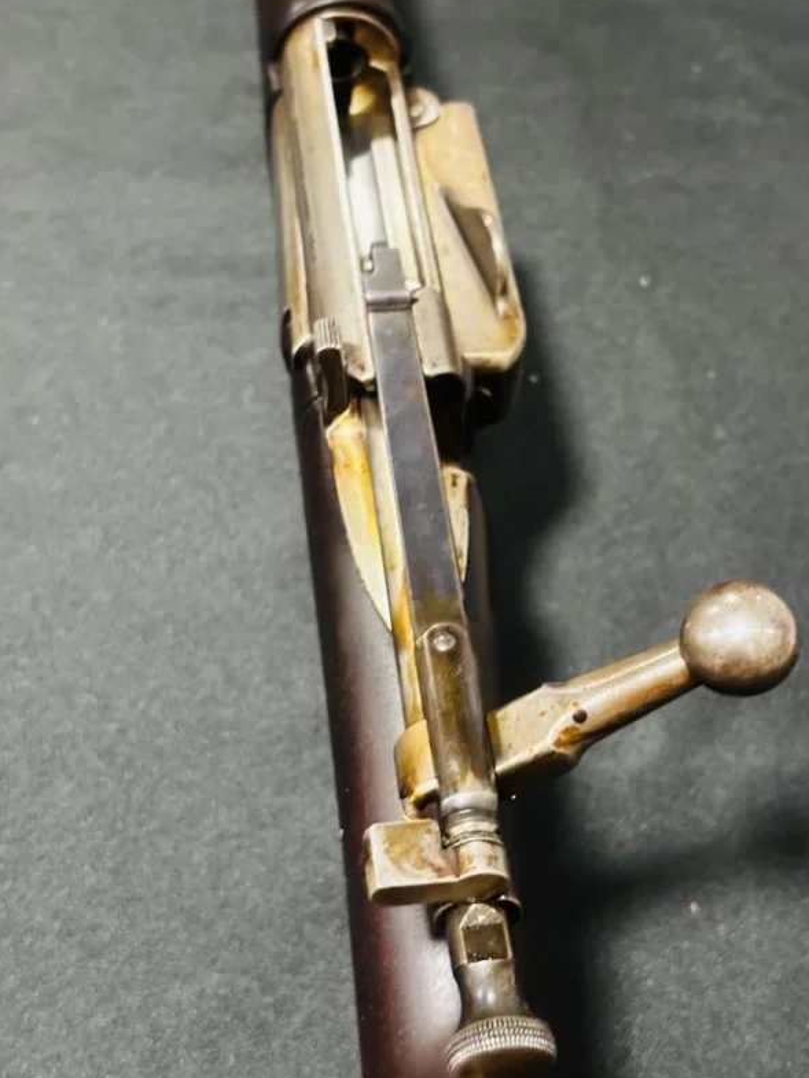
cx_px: 411
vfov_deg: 36.2
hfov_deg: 27.5
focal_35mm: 53
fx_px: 1651
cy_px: 534
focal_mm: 5.96
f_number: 1.6
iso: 400
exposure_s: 1/30
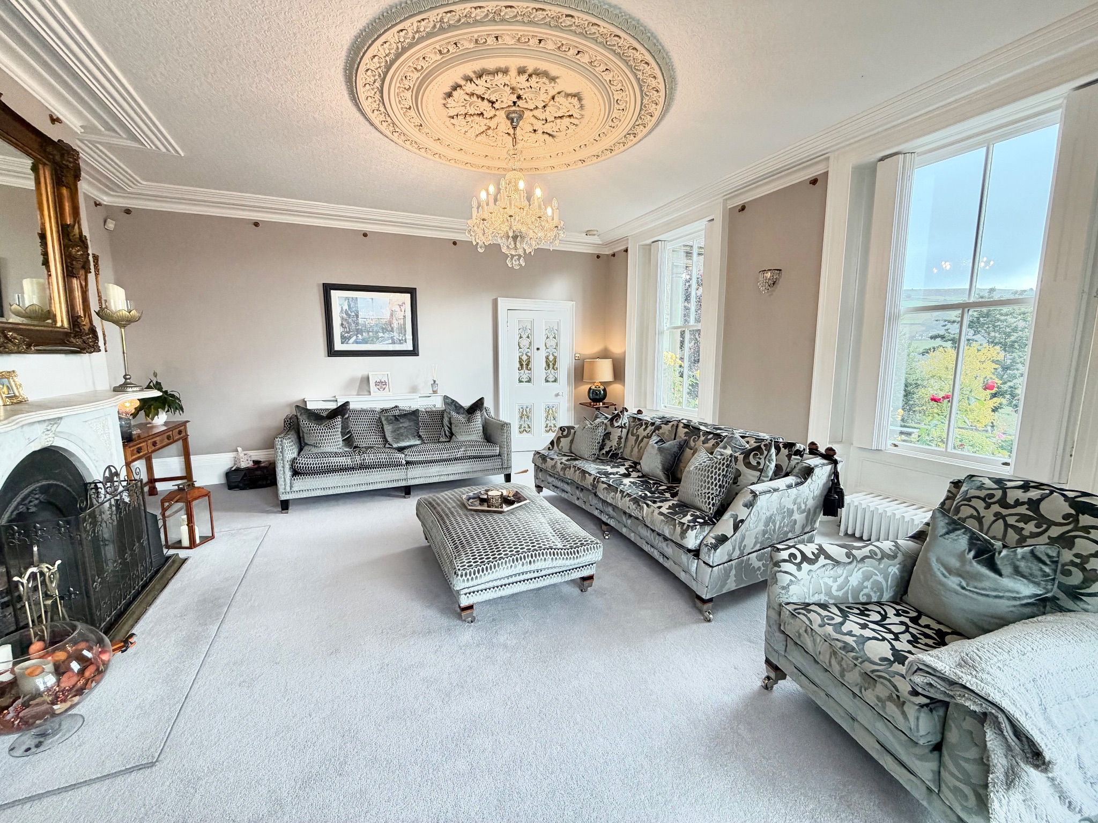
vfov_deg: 85.7
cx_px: 549
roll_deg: +0.7
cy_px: 412
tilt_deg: -7.7
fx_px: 444
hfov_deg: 102.1
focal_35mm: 14
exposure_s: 1/100
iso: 125
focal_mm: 2.22
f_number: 2.2
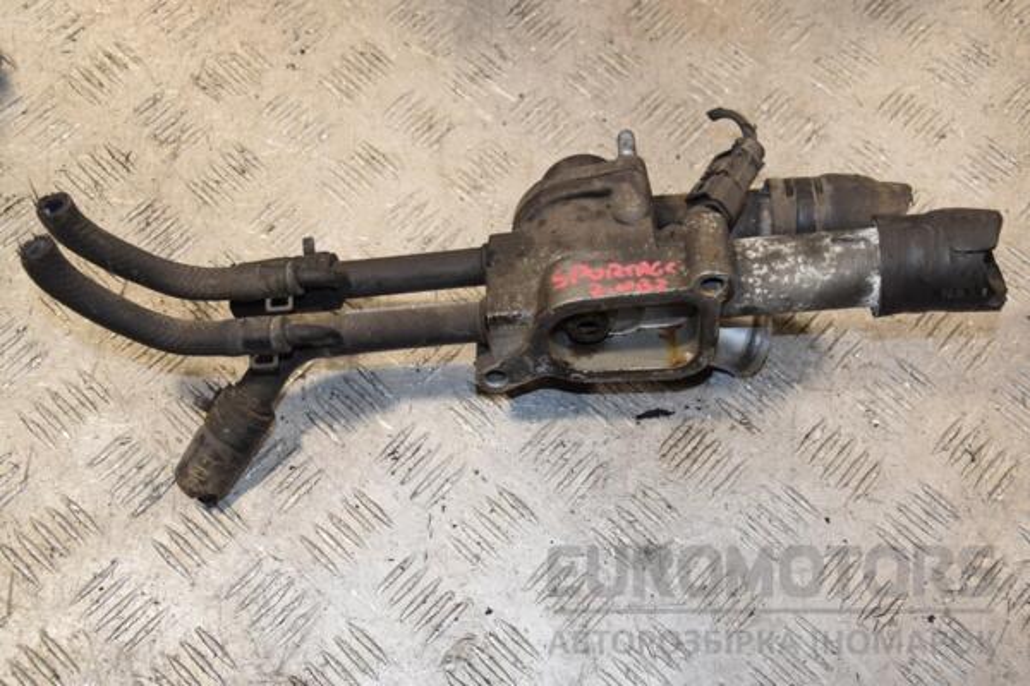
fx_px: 1373
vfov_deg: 28.1
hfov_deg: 41.1
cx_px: 515
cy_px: 343
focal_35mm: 48
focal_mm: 32
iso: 800
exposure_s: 1/200
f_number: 7.1
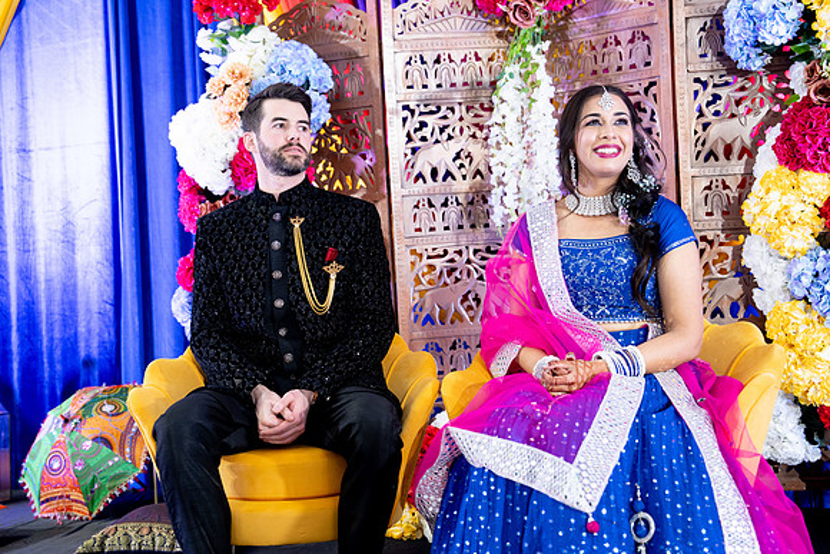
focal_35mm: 49
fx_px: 1125
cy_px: 277
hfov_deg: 40.5
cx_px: 406
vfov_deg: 27.7
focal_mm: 47
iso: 1250
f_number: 3.2
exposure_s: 1/125
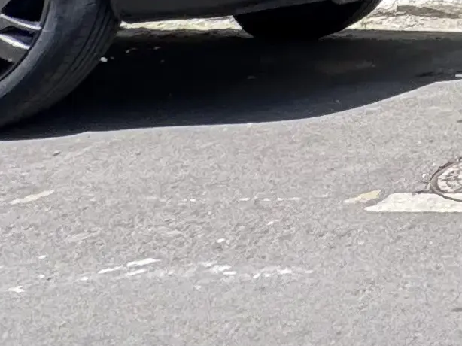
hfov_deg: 12.3
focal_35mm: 92
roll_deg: -0.2
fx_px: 1227
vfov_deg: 10.9
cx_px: 1300
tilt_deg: +19.2
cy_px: -684
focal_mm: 2.22
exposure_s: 1/464
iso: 50
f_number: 2.2
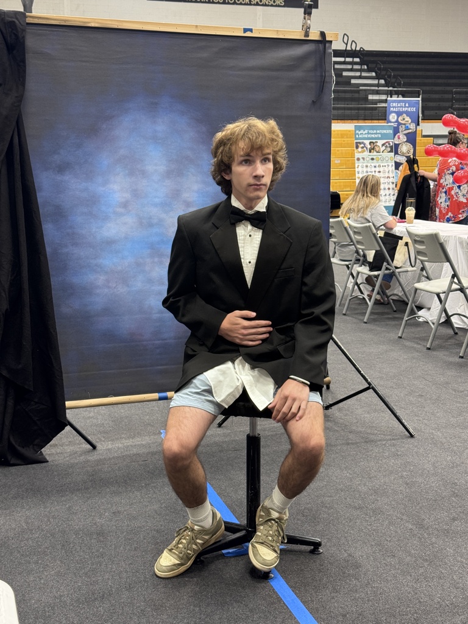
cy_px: 312
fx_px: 865
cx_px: 234
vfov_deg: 39.7
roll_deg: +0.4
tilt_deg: -10.0
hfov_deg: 30.3
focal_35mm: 48
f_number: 1.78
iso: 125
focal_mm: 6.76
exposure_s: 1/60
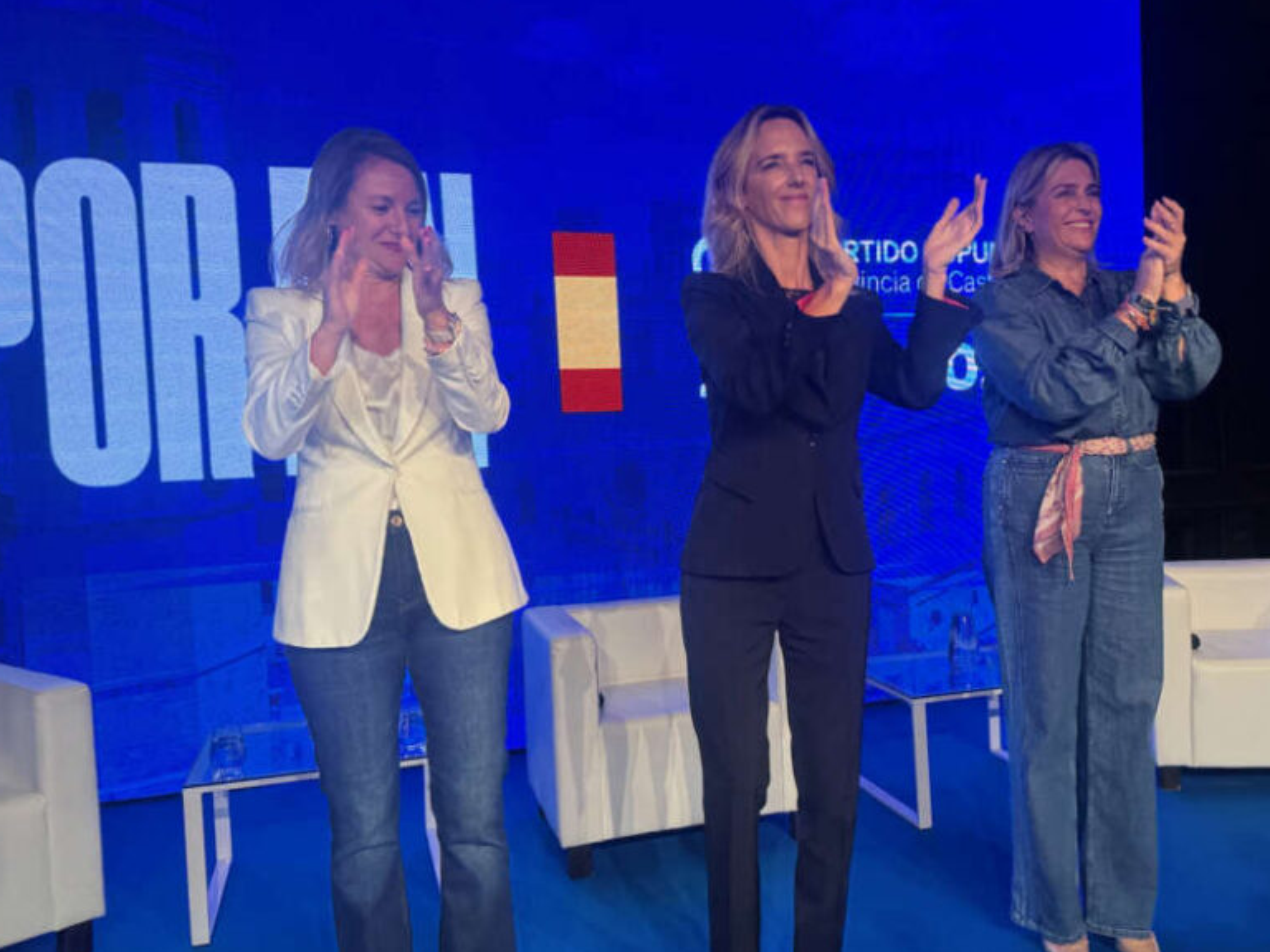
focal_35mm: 32
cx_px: 784
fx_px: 1174
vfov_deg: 44.2
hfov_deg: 56.2
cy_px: 484
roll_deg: +1.2
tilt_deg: -2.7
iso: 200
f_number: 1.78
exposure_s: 1/240
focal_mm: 6.76
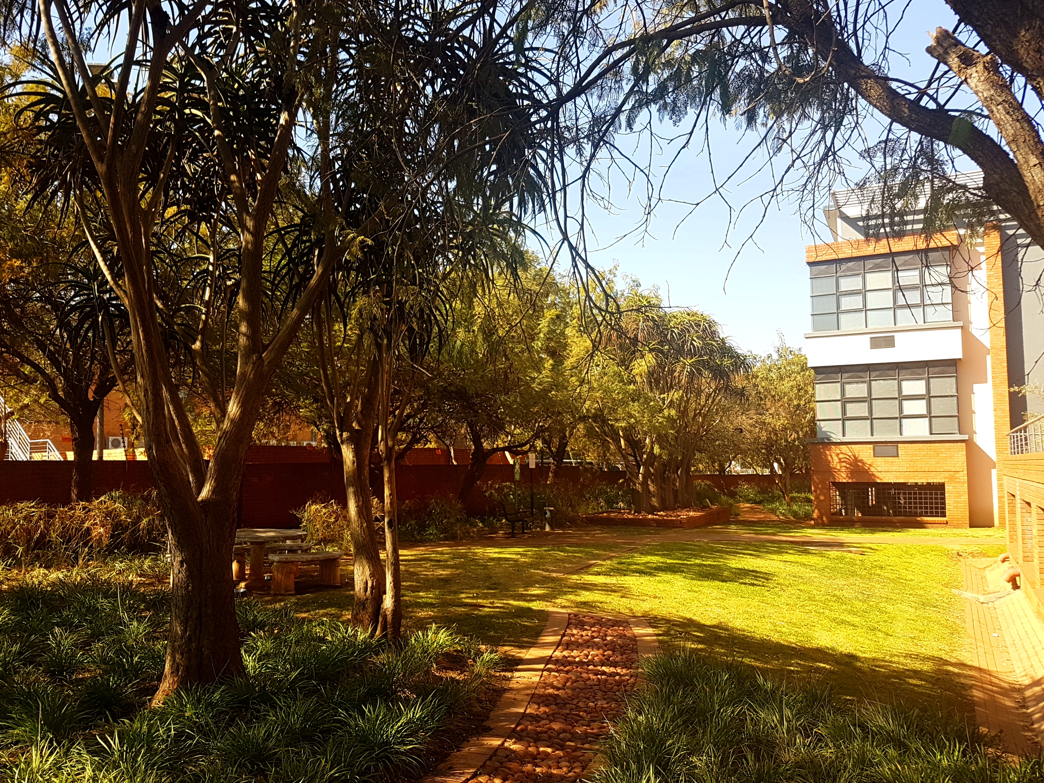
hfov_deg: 63.4
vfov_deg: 49.8
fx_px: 845
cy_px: 393
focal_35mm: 28
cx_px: 497
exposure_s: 1/656
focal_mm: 4.2
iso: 40
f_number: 1.7
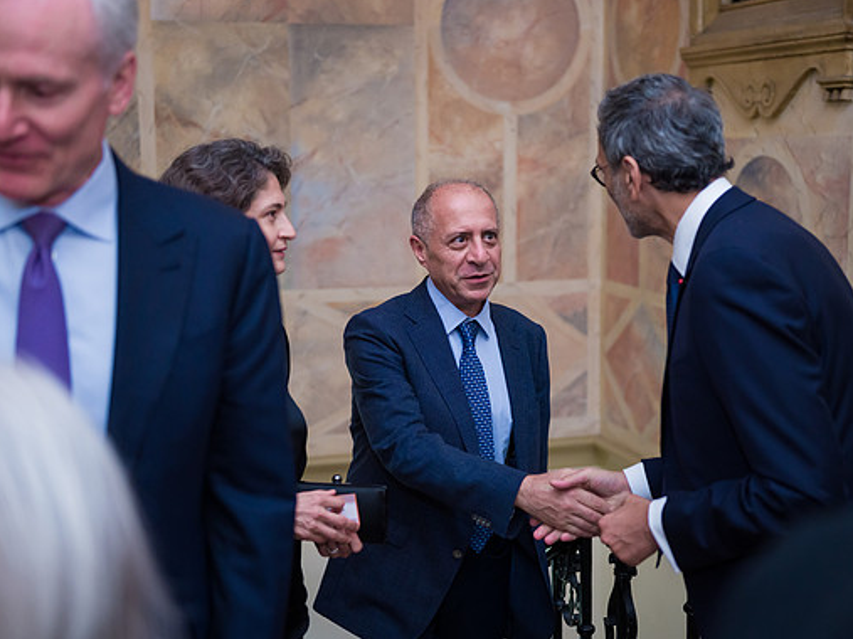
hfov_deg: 36.1
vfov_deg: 27.5
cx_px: 483
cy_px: 318
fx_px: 1306
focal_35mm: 53
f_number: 3.2
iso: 1600
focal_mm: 48
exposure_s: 1/200
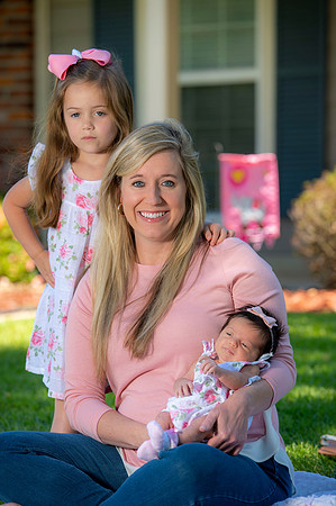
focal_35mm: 170
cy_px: 253
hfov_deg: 8.1
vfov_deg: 12.1
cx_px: 168
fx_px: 2385
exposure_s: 1/160
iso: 100
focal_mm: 170
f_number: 5.6
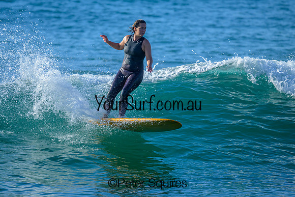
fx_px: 7896
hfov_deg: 2.1
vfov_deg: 1.4
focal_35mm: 963
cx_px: 117
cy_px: 78
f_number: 6.3
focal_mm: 800
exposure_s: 1/2000
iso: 450
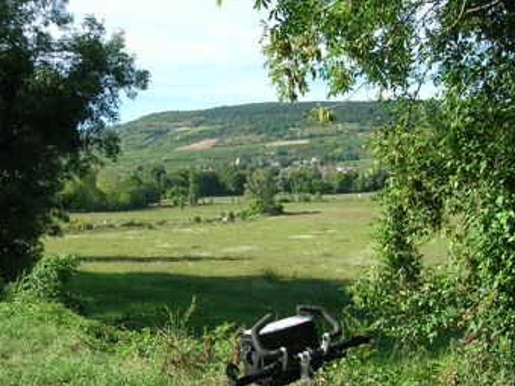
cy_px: 215
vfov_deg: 35.9
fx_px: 595
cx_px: 227
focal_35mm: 40
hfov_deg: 46.7
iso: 50
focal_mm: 5.7
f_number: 4.9
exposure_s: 1/170
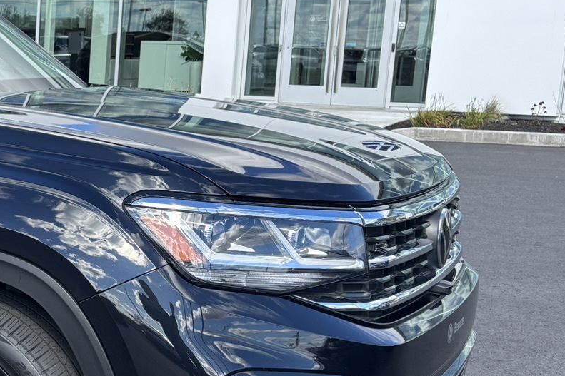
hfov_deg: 25.9
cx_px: -105
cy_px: 233
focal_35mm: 70
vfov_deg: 19.4
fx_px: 1098
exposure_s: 1/978
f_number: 1.6
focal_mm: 5.96
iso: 50
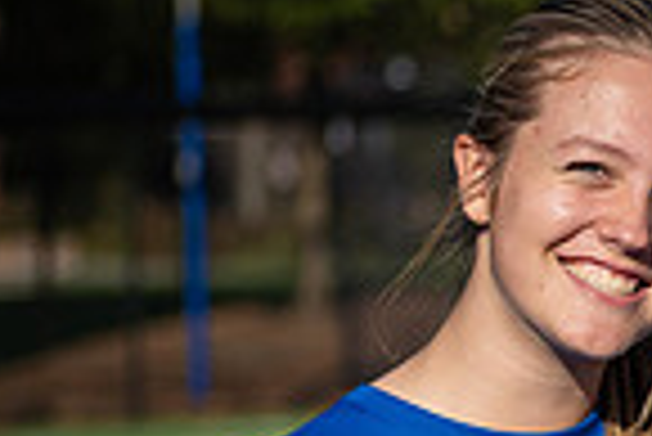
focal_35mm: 391
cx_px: 1528
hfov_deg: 5.1
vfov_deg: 3.5
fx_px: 7088
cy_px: 763
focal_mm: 70
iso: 110
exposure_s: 1/2000
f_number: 2.8
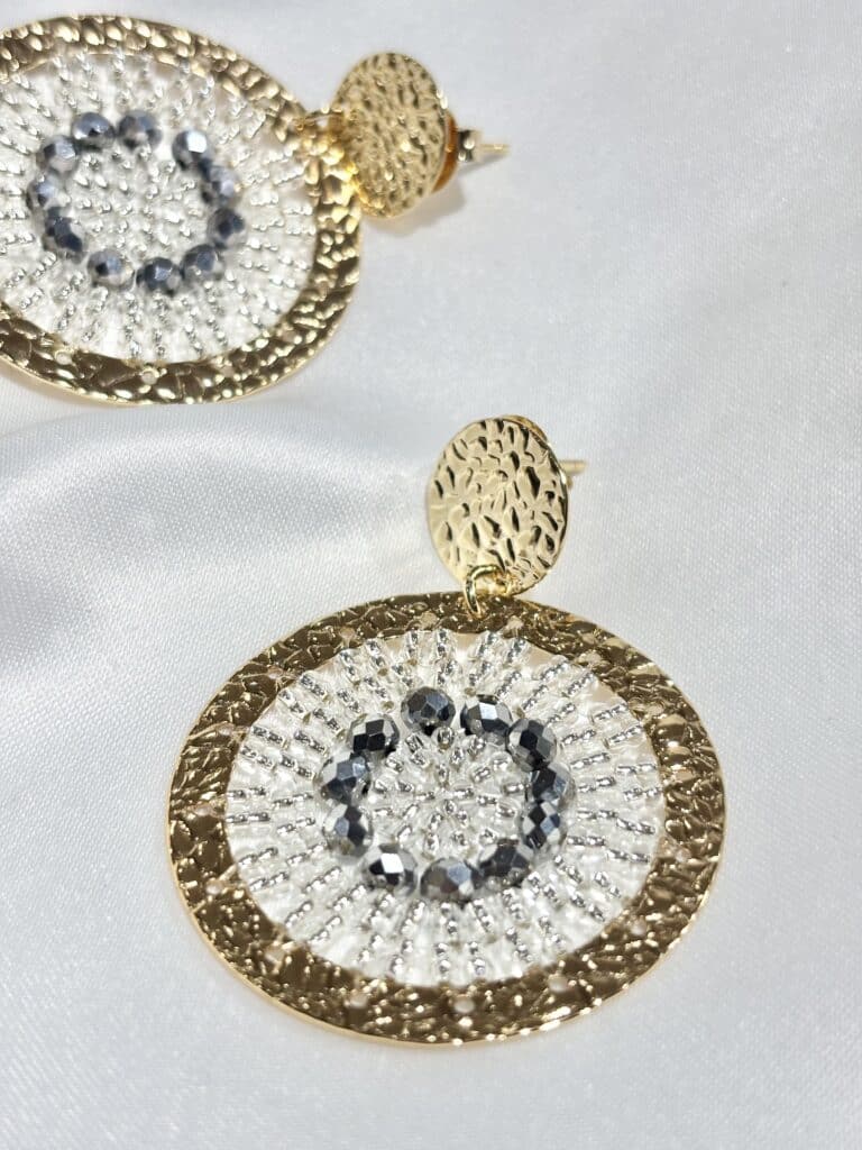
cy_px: 575
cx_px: 431
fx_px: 1727
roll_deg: +2.1
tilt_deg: -36.1
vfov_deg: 36.8
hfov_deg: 28.0
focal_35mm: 52
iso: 32
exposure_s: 1/286
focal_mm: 5.96
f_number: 1.6
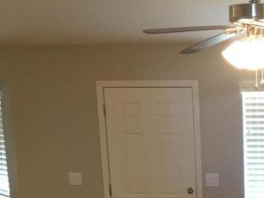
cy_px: 302
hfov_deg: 19.3
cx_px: 300
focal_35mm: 97
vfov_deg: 14.2
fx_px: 740
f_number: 2.2
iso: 100
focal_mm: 4.15
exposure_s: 1/10
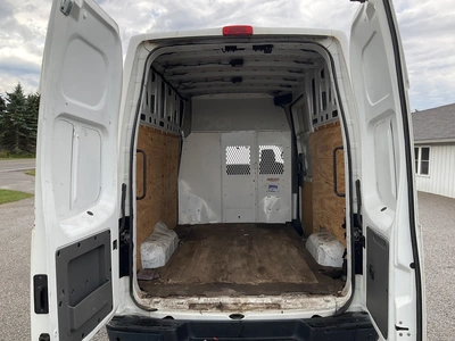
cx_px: 228
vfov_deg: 48.2
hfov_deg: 61.7
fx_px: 381
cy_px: 170
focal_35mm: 29
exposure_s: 1/320
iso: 25
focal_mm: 3
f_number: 1.8
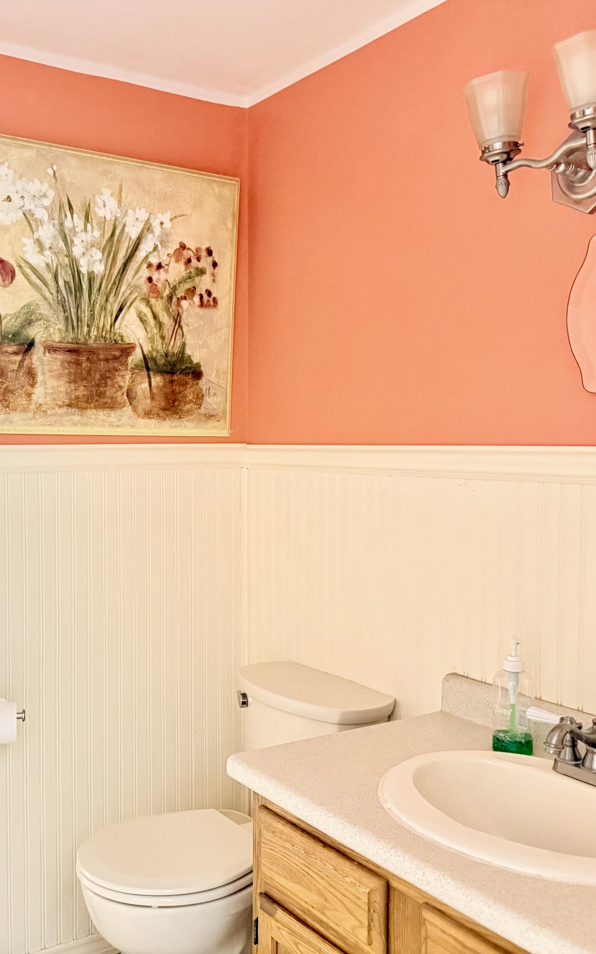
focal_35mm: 34
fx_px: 884
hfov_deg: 36.7
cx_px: 180
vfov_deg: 56.7
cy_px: 476
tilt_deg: -2.9
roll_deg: -0.2
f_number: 1.78
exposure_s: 1/30
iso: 1000
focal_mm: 6.76
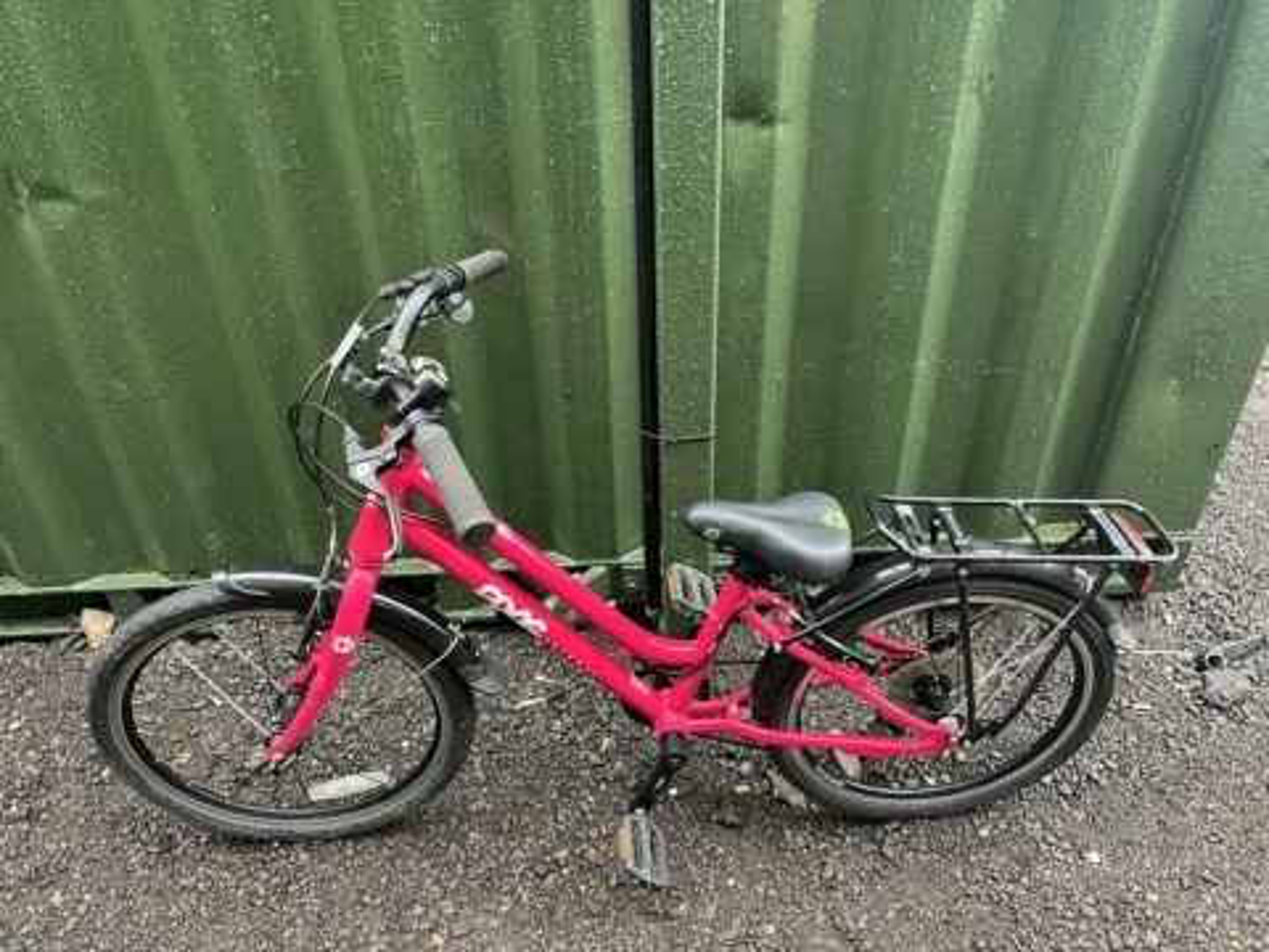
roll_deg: +2.1
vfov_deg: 53.1
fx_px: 953
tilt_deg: -35.0
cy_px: 476
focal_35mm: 26
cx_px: 634
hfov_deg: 67.3
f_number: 1.6
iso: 125
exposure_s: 1/60
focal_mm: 5.1
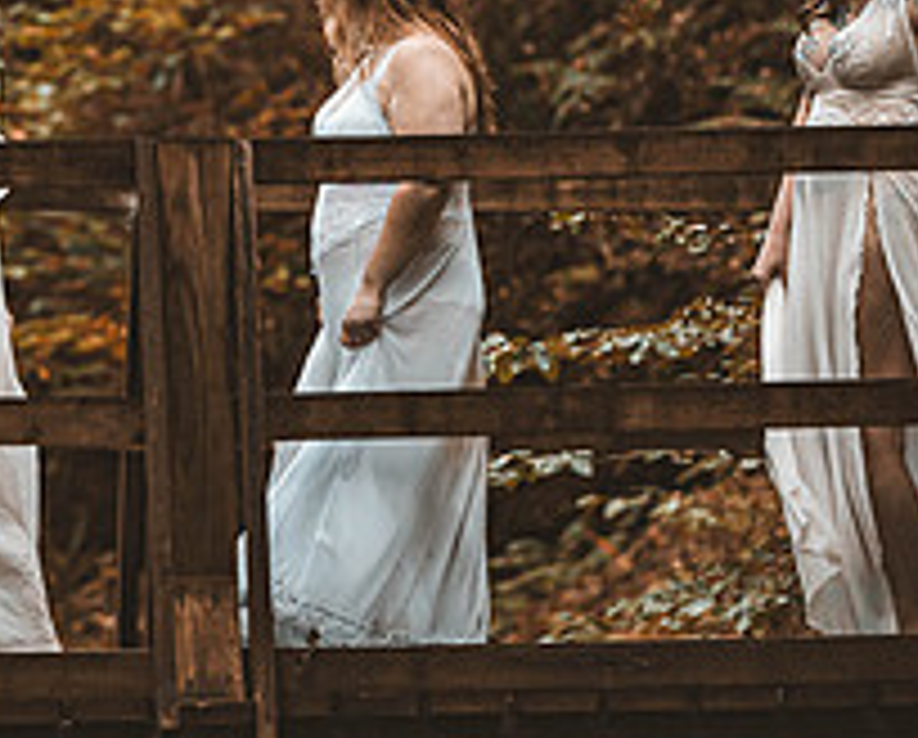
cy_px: 313
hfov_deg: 5.8
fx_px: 9065
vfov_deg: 4.7
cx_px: -86
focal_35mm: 333
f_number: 2.8
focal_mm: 125
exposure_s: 1/250
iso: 1250
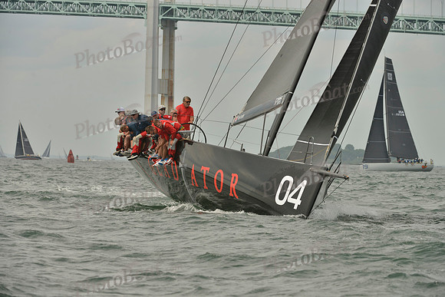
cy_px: 148
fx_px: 2473
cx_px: 222
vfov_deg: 6.9
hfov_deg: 10.3
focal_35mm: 200
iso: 280
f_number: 9
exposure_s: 1/1000
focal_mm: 200
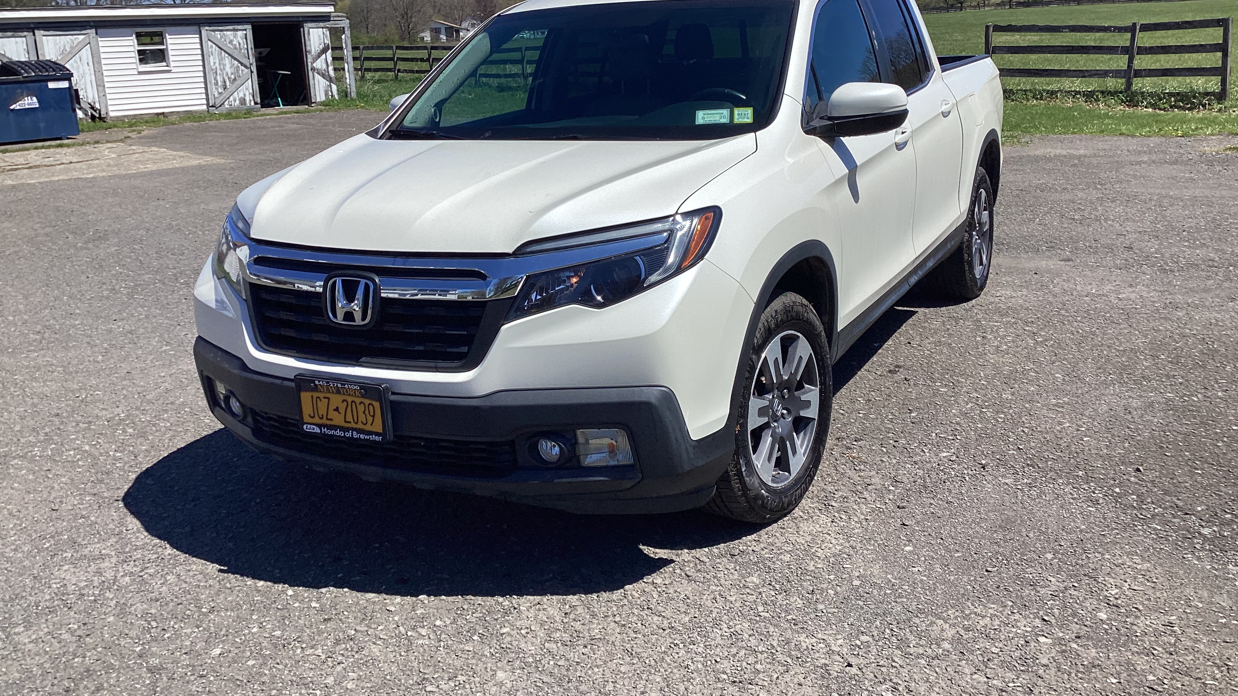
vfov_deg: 34.6
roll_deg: +2.2
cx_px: 621
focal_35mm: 34
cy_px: 293
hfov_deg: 58.0
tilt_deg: -11.6
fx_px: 1116
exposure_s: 1/1812
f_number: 2.4
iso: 25
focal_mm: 3.3
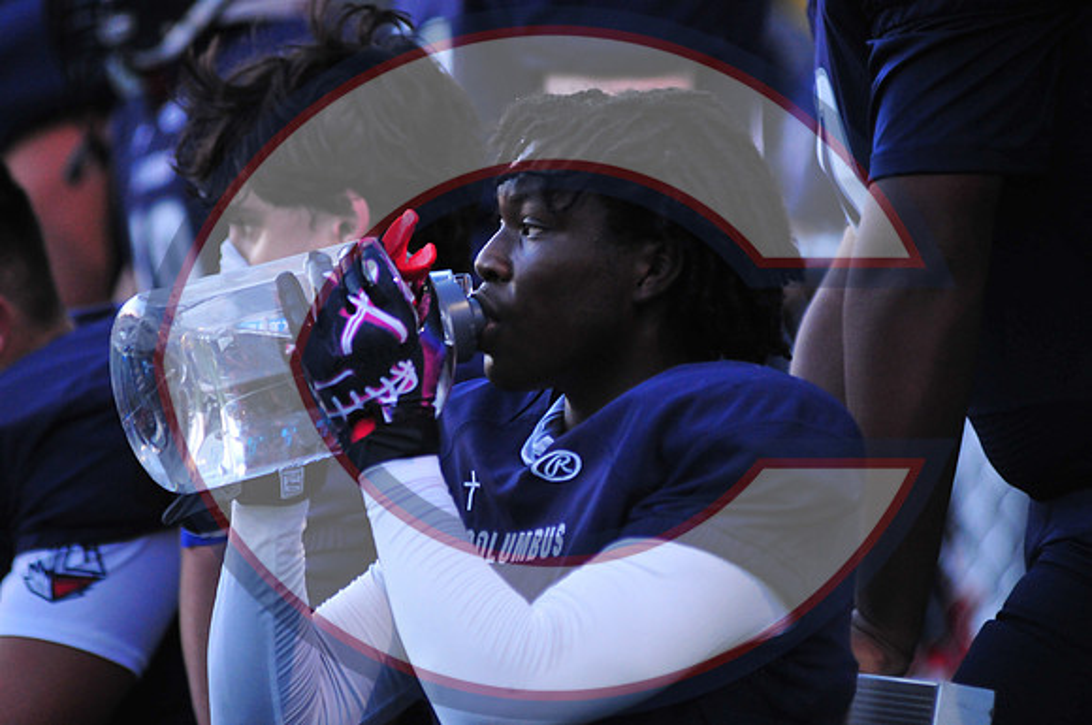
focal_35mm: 300
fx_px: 9087
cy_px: 362
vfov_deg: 4.6
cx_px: 546
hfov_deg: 6.9
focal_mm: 200
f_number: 2.8
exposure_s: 1/500
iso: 1600
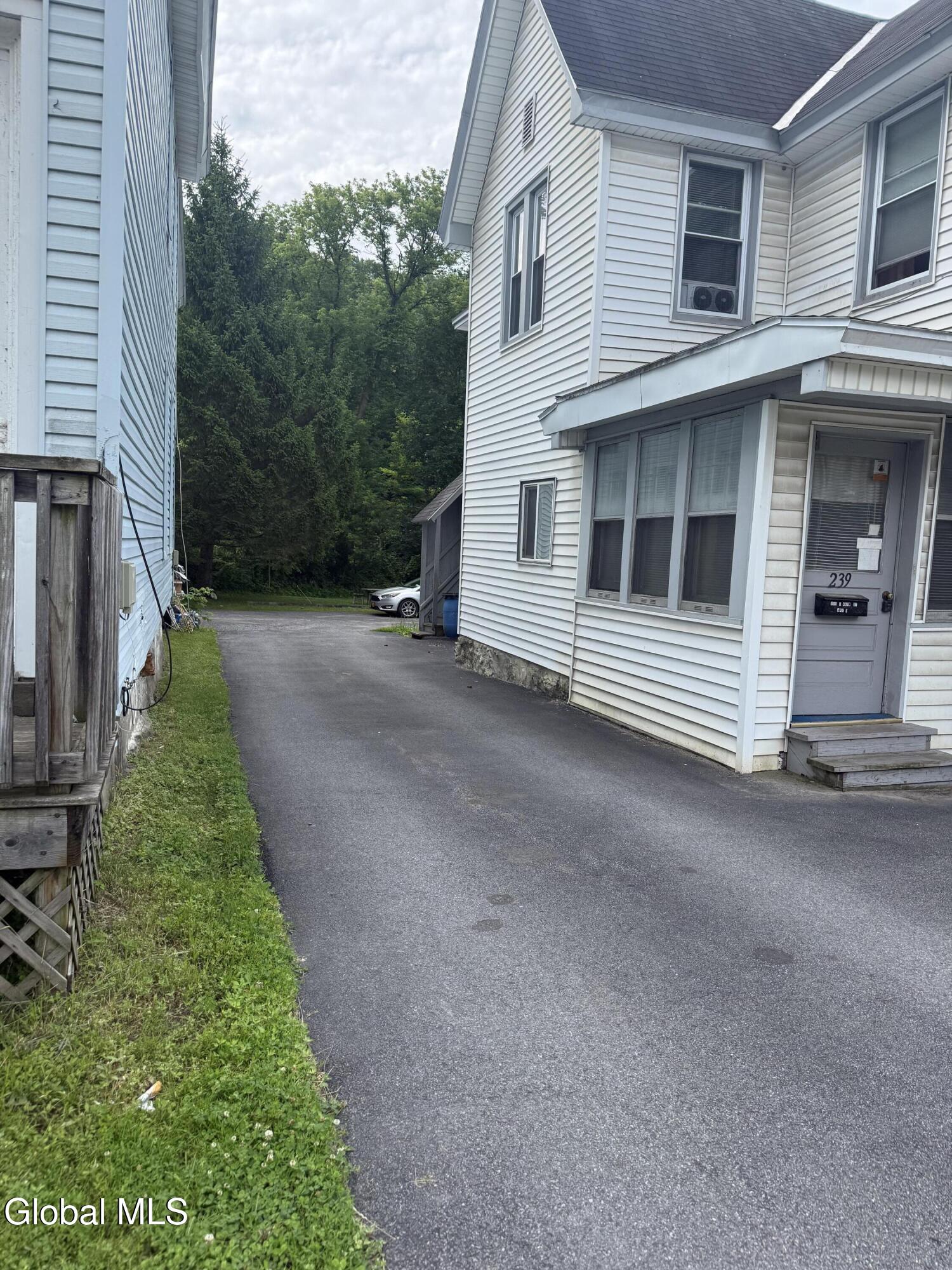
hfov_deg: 56.8
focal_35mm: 24
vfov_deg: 71.6
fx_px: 880
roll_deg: -2.9
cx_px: 476
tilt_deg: -4.5
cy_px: 635
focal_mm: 6.76
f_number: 1.78
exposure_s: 1/1901
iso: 100
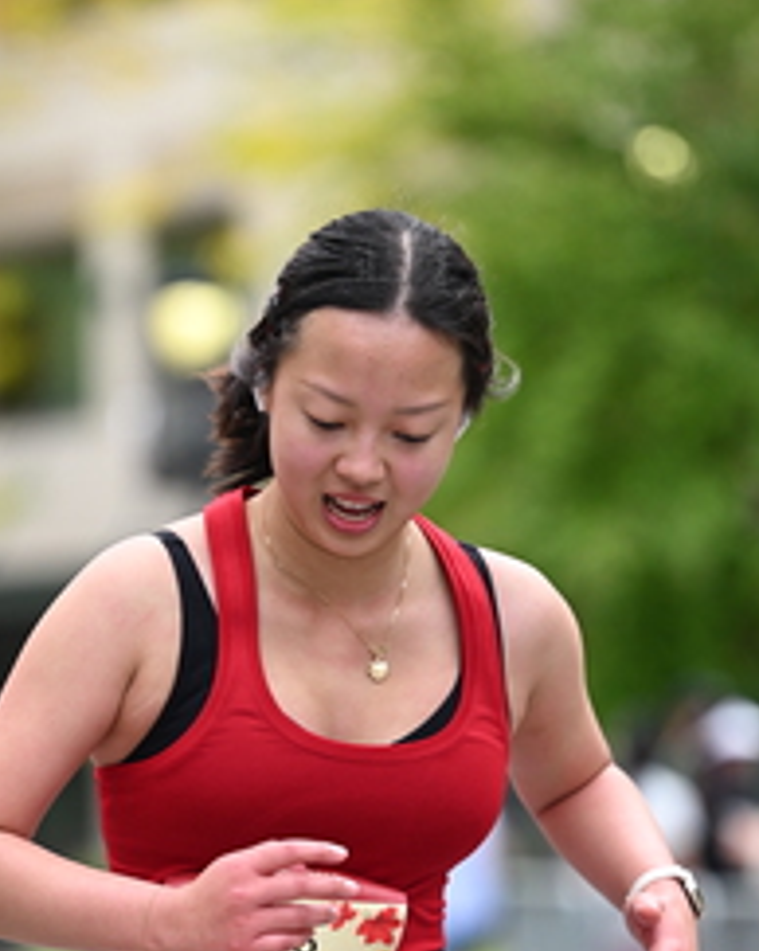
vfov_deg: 6.3
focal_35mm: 308
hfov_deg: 5.0
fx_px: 8659
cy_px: 693
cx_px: 248
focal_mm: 145
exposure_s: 1/2500
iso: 640
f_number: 2.8
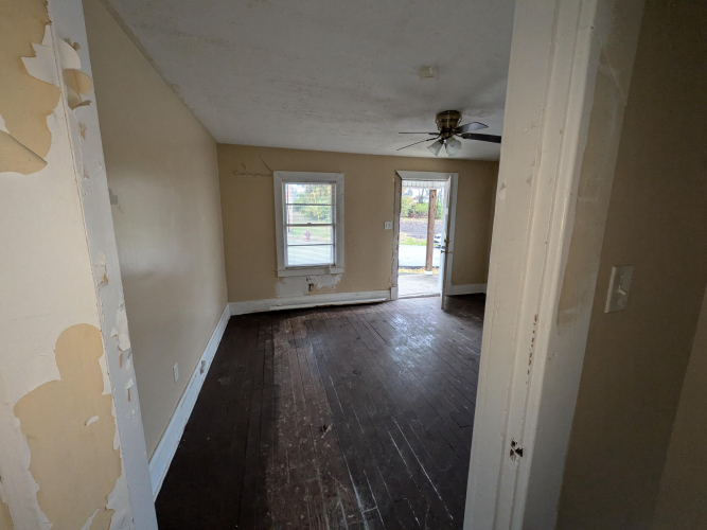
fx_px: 286
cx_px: 354
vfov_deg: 85.7
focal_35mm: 14
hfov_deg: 102.1
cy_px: 265
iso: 185
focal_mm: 1.83
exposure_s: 1/100
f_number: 2.2
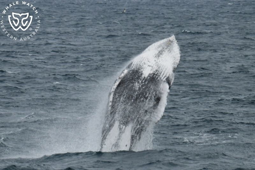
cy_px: 85
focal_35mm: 360
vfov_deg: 3.8
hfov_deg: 5.7
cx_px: 128
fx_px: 2549
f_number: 6
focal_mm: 360
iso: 1100
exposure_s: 1/8000
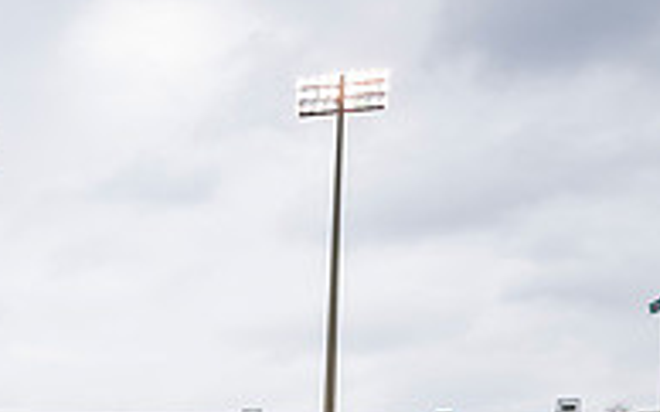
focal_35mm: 73
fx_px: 1312
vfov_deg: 16.1
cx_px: -99
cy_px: 645
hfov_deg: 25.7
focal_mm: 24
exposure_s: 1/500
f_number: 2.8
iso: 100
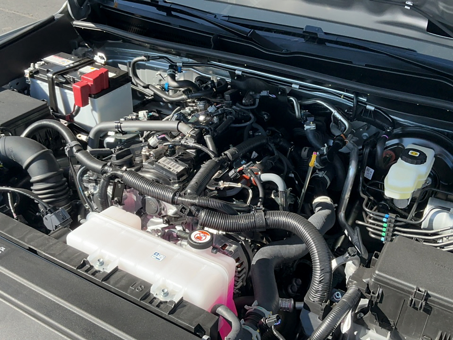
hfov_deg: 60.0
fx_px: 393
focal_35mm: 30
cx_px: 226
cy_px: 170
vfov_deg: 46.8
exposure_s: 1/674
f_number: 1.8
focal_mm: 3
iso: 32
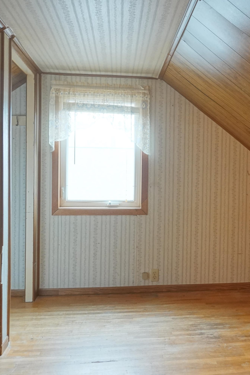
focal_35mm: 37
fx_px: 386
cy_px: 185
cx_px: 185
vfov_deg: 51.9
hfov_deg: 35.2
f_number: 2.5
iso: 1250
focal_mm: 8.8
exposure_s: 1/30
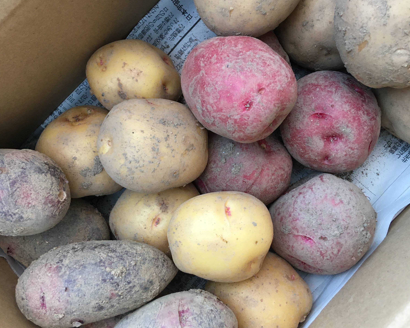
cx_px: 205
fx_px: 461
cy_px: 162
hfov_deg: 47.9
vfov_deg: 39.2
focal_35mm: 38
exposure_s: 1/30
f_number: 2.2
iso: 100
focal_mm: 4.15
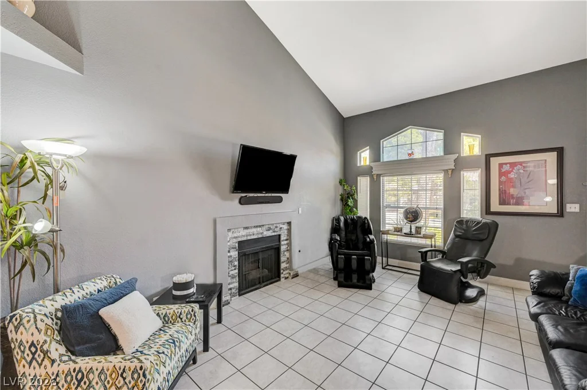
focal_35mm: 14
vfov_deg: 81.1
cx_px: 294
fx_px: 228
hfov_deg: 104.3
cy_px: 195
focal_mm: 14
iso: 450
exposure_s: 1/15
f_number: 8
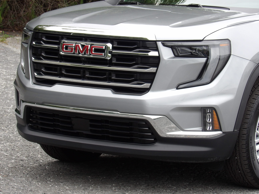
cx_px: 130
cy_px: 97
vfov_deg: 8.8
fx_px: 1264
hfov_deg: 11.7
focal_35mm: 169
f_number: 4.4
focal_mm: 30.2
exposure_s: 1/100
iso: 122
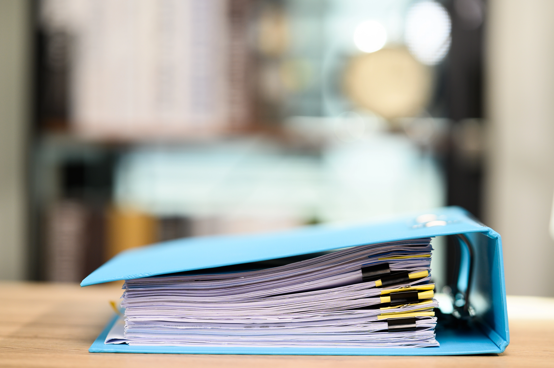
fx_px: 1615
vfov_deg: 13.0
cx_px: 277
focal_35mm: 105
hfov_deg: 19.5
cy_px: 184
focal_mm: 105
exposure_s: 1/250
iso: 250
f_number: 2.8
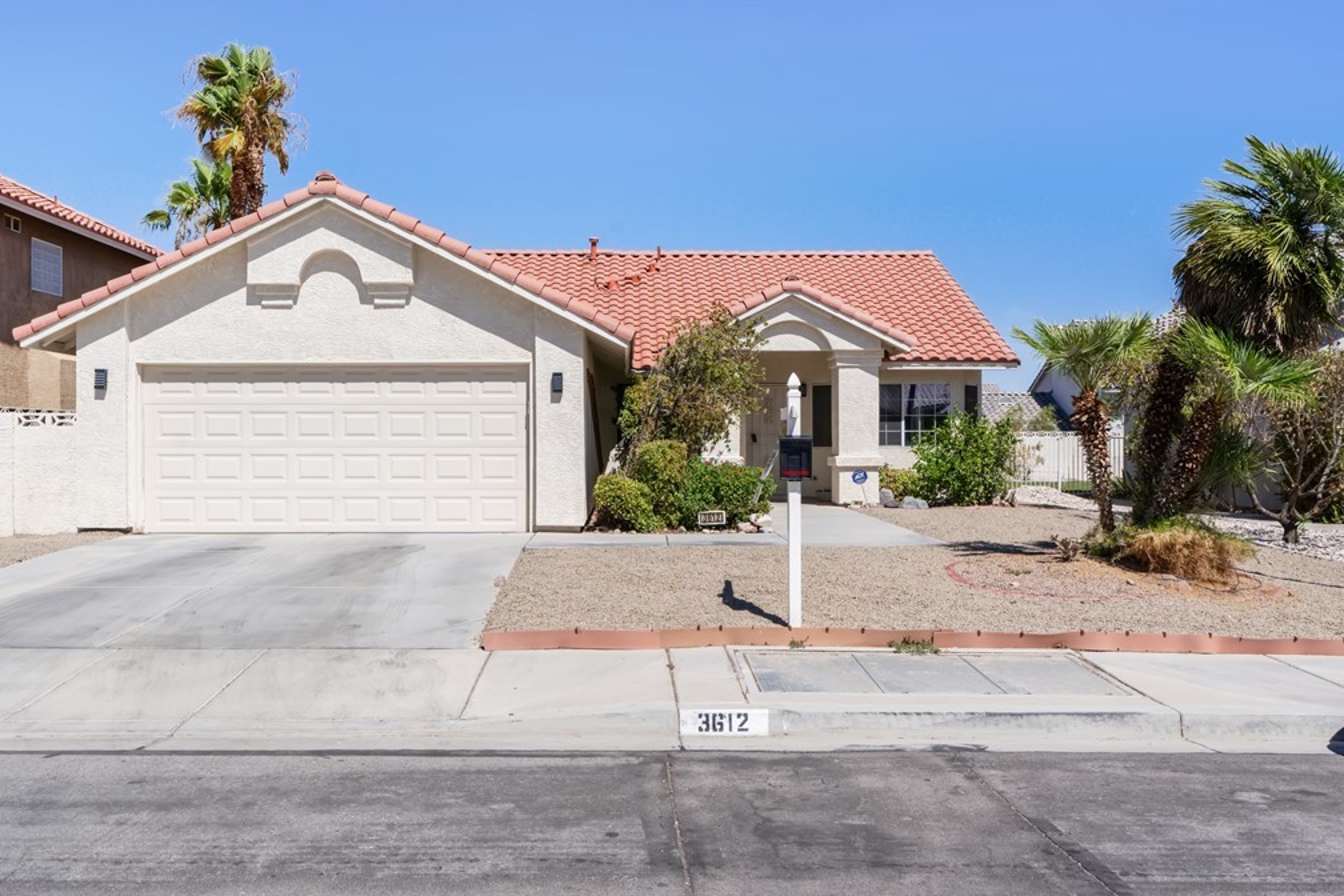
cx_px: 623
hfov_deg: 65.4
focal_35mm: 28
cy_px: 477
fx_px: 1045
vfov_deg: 46.4
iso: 50
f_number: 9
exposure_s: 1/500
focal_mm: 26
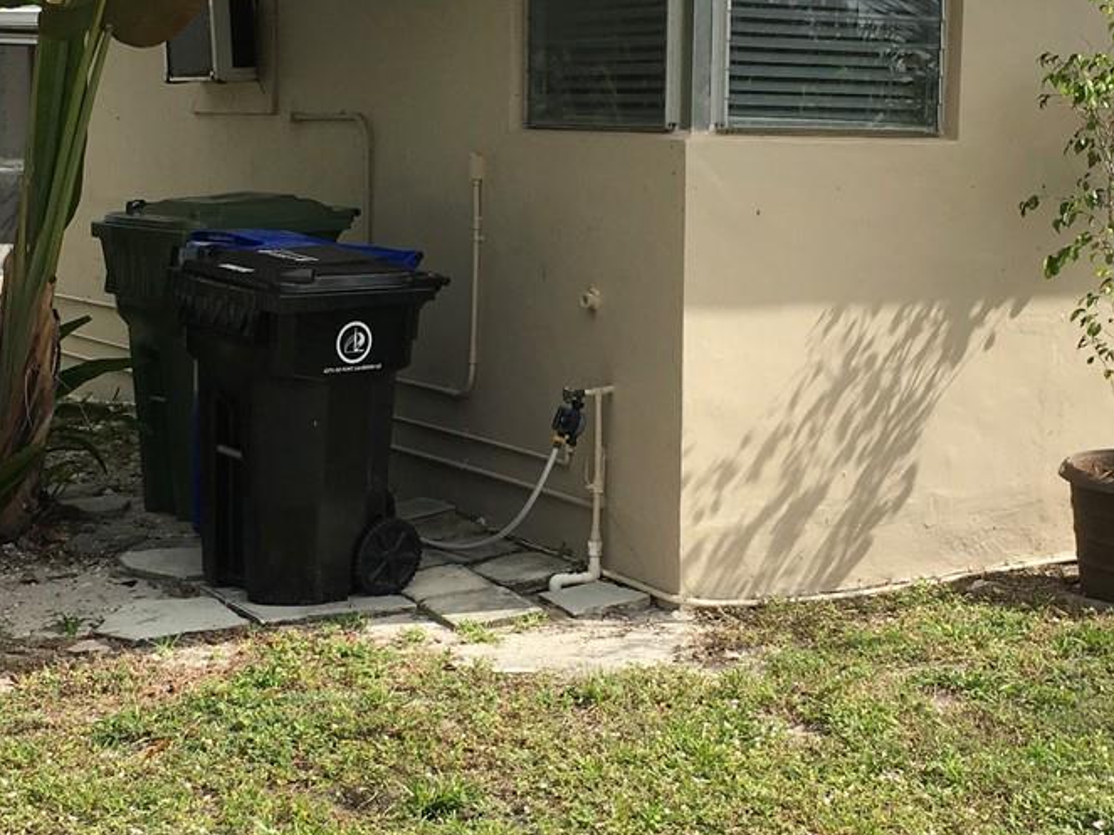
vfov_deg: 21.0
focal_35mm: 70
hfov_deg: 27.8
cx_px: 549
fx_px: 2252
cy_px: 403
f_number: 2.2
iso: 25
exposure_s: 1/1637
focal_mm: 4.15
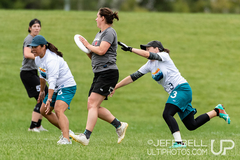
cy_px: 75
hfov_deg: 2.1
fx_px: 6483
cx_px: 136
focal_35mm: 972
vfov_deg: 1.4
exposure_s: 1/1250
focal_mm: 400
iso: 1400
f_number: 4
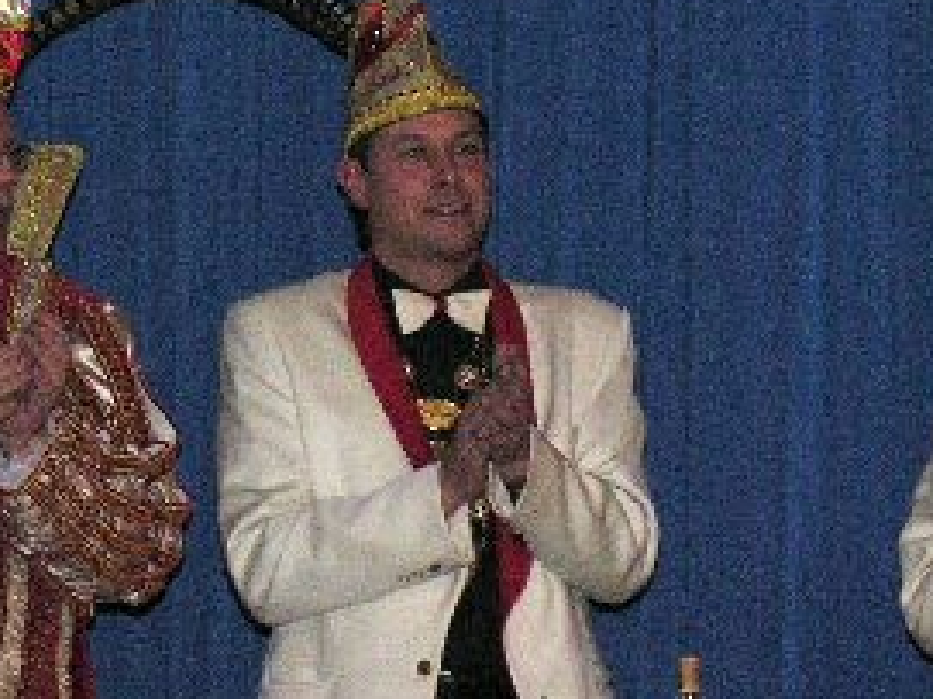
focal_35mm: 375
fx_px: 10103
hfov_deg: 5.3
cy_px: 375
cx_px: -179
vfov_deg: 4.0
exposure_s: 1/60.1
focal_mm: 32.4
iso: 200
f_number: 4.3
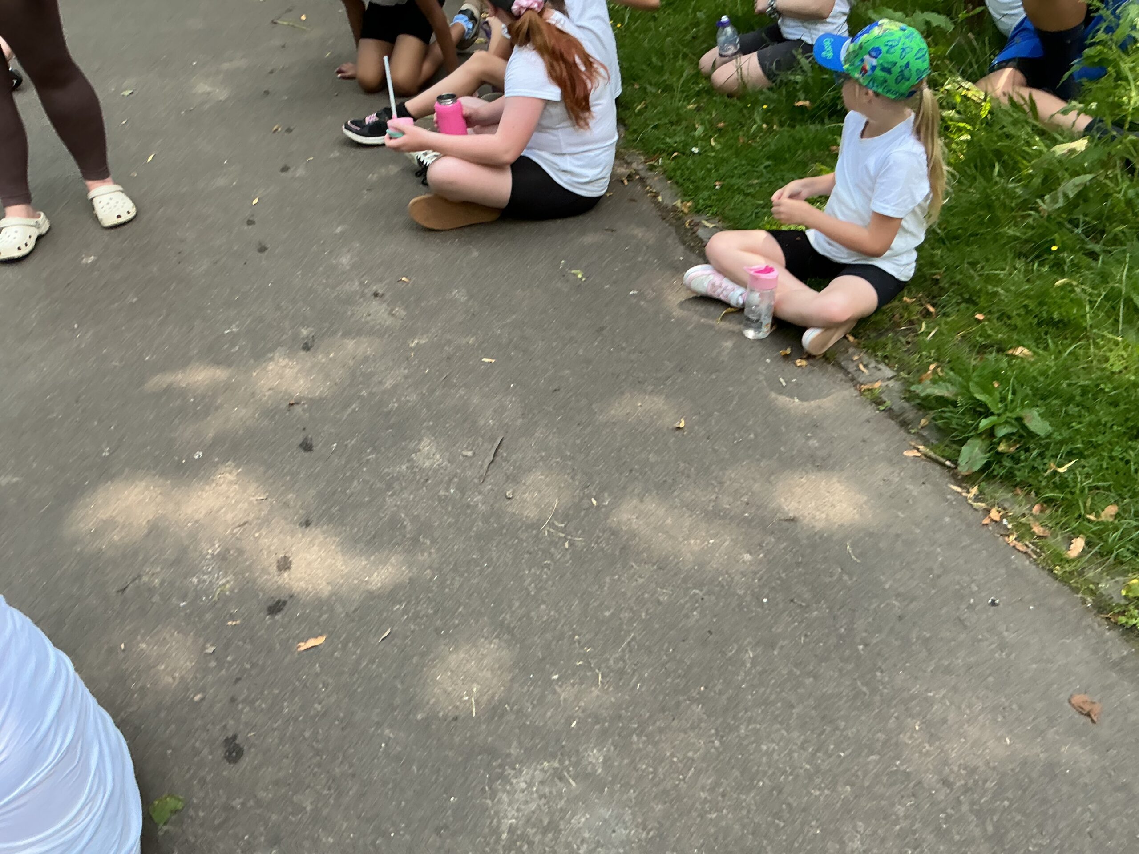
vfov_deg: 48.2
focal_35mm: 29
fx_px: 954
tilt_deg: -48.3
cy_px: 427
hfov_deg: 61.7
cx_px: 570
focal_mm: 3
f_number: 1.8
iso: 20
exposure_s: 1/178
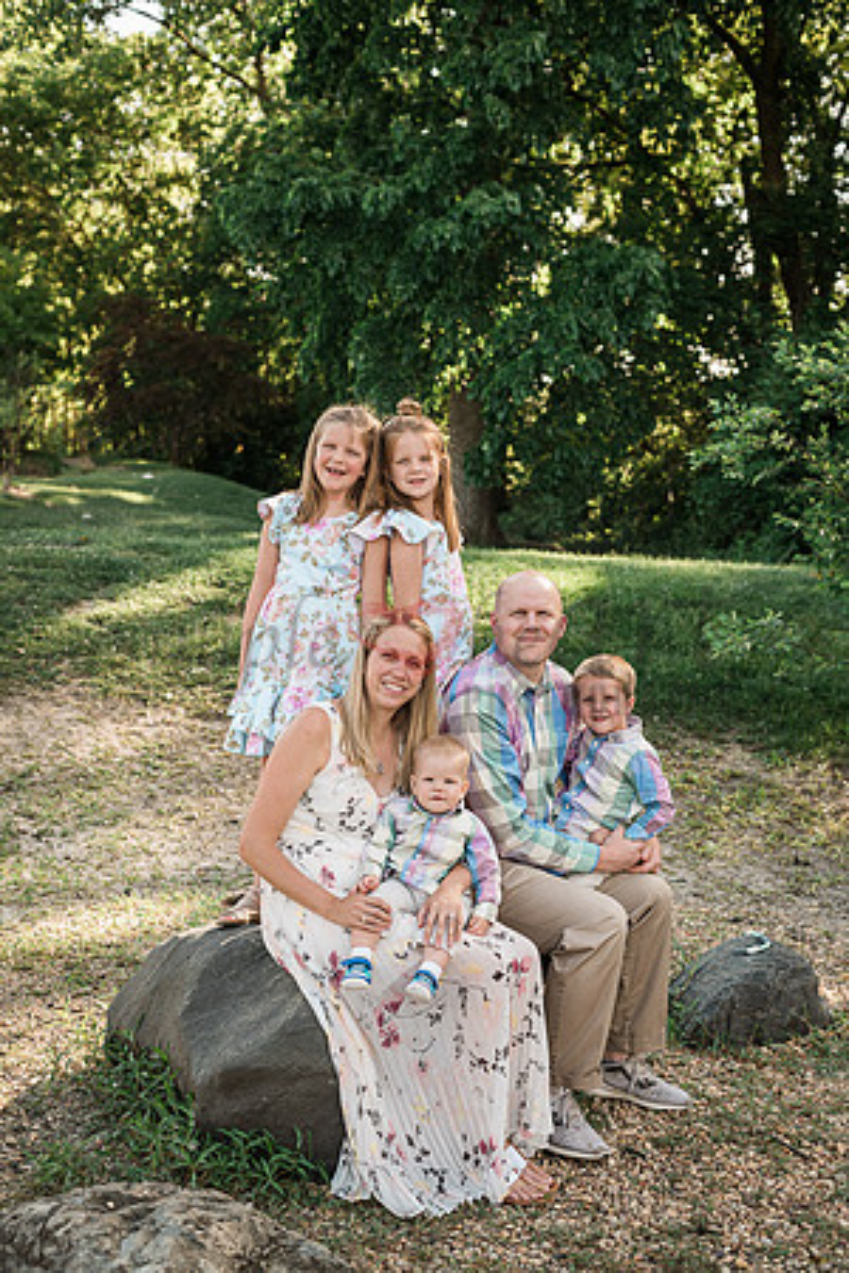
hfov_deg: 27.0
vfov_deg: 39.6
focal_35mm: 50
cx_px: 424
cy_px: 636
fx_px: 1769
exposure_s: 1/400
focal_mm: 50
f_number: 4.5
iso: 400
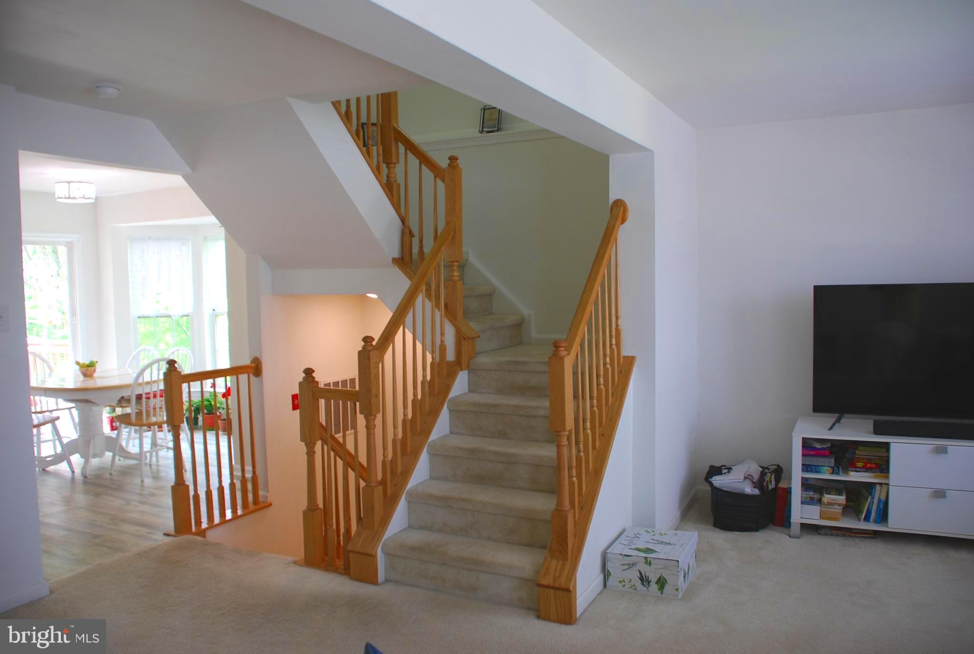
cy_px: 327
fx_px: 813
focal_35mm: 30
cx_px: 487
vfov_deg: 43.8
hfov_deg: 61.8
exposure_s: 1/50
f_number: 3.8
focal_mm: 20
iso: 200
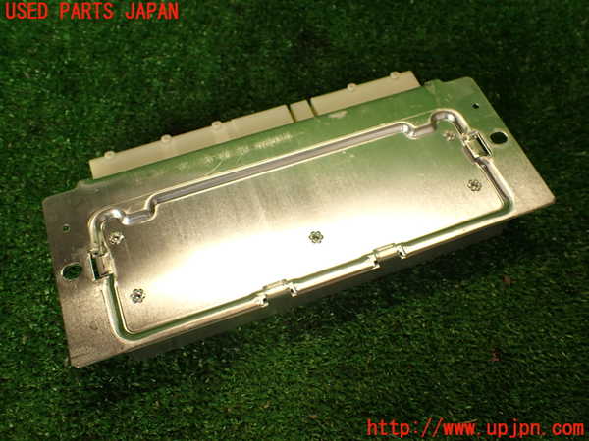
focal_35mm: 32
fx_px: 544
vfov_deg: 44.2
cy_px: 220
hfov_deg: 56.8
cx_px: 294
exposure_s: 1/60
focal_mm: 5.79
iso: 125
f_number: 2.4
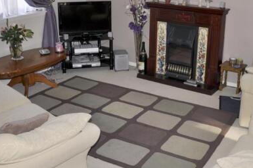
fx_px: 323
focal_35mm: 46
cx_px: 145
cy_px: 54
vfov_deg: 29.0
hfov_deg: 42.7
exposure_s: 1/60
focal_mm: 18
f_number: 3.5
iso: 200
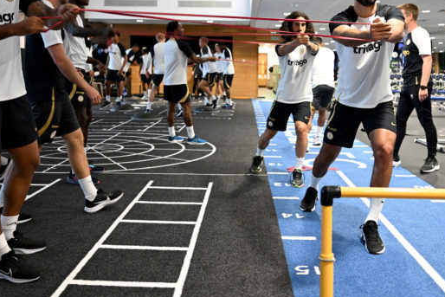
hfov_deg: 54.4
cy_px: 102
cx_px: 215
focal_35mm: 35
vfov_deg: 37.5
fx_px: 433
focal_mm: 24
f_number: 2.8
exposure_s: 1/200
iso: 4000
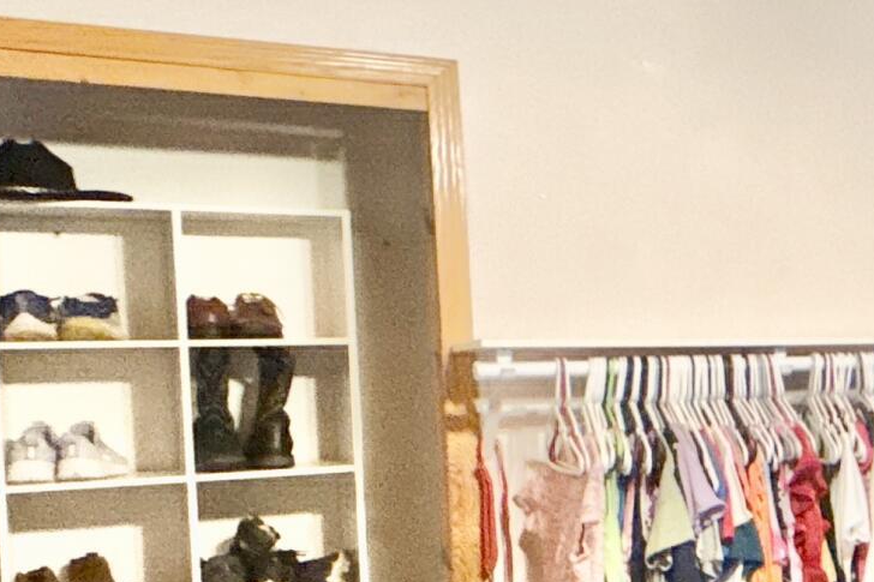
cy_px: 400
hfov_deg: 23.4
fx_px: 1456
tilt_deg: -2.2
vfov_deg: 22.5
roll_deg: +0.4
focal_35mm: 60
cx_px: 1444
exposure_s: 1/60
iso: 800
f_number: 2.2
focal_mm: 2.22
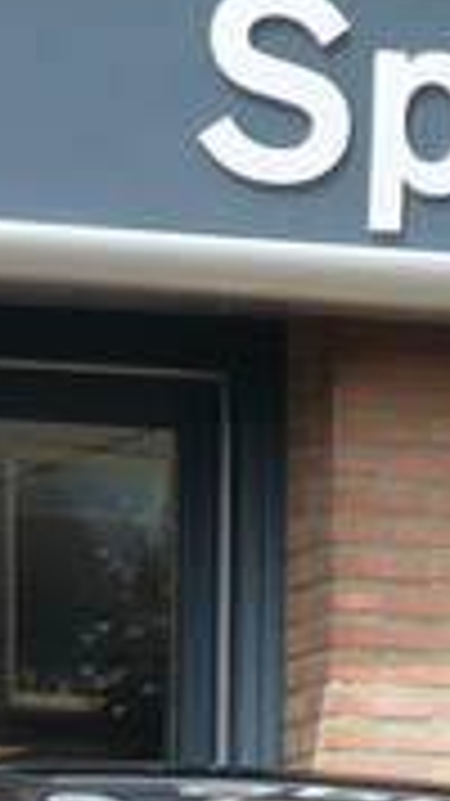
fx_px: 7410
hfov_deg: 3.5
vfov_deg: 6.2
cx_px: 468
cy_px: 963
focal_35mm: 349
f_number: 3.1
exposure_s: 1/320
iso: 100
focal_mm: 9.9
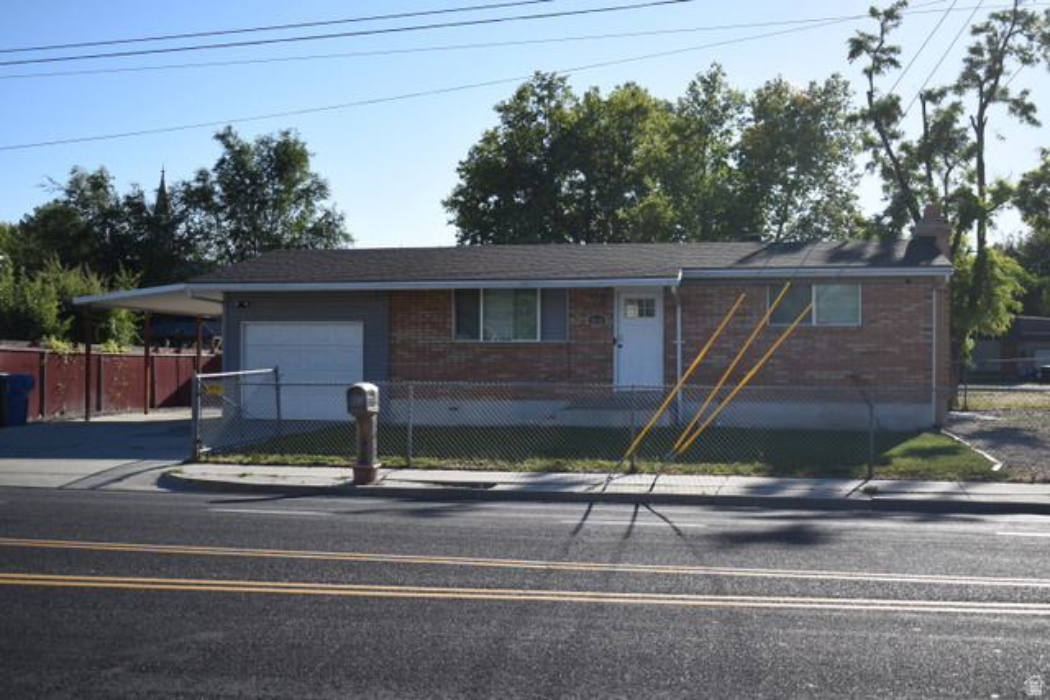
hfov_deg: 42.3
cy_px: 350
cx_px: 525
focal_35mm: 46
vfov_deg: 29.0
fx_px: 1356
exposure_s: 1/640
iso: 110
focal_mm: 31
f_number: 4.2
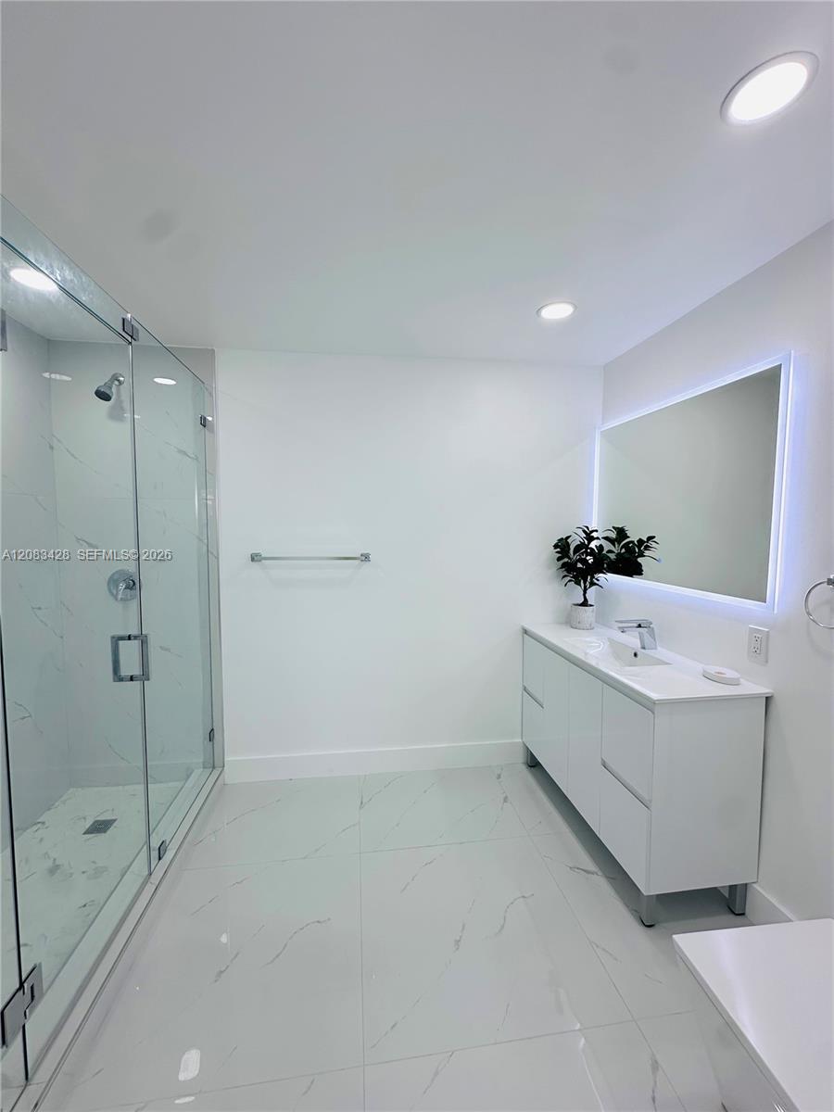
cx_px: 417
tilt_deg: -3.1
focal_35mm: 14
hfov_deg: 85.7
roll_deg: -0.7
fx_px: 450
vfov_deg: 102.1
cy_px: 556
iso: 40
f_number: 2.2
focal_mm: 2.22
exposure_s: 1/145
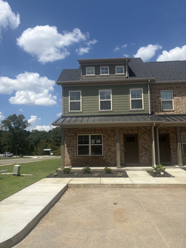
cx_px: 93
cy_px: 124
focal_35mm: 26
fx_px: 186
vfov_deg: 67.3
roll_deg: +0.6
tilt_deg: +7.2
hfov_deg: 53.1
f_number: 1.6
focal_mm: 5.96
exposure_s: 1/5814
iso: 50
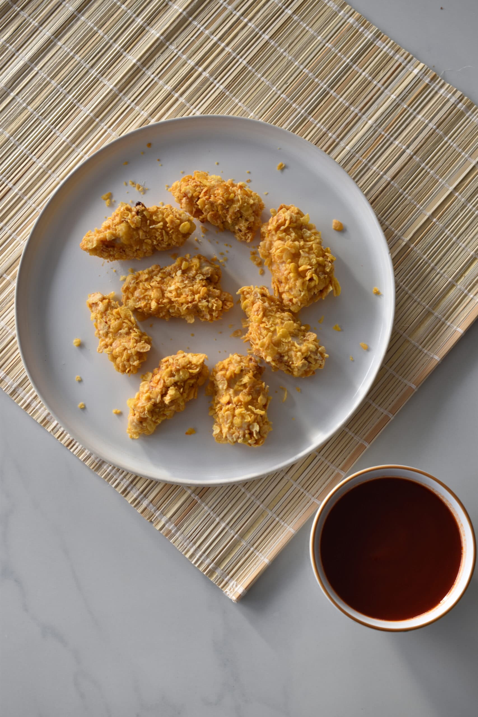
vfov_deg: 33.4
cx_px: 239
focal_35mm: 60
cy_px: 358
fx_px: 1195
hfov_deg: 22.6
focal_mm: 40
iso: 100
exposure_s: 1/80
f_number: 4.5
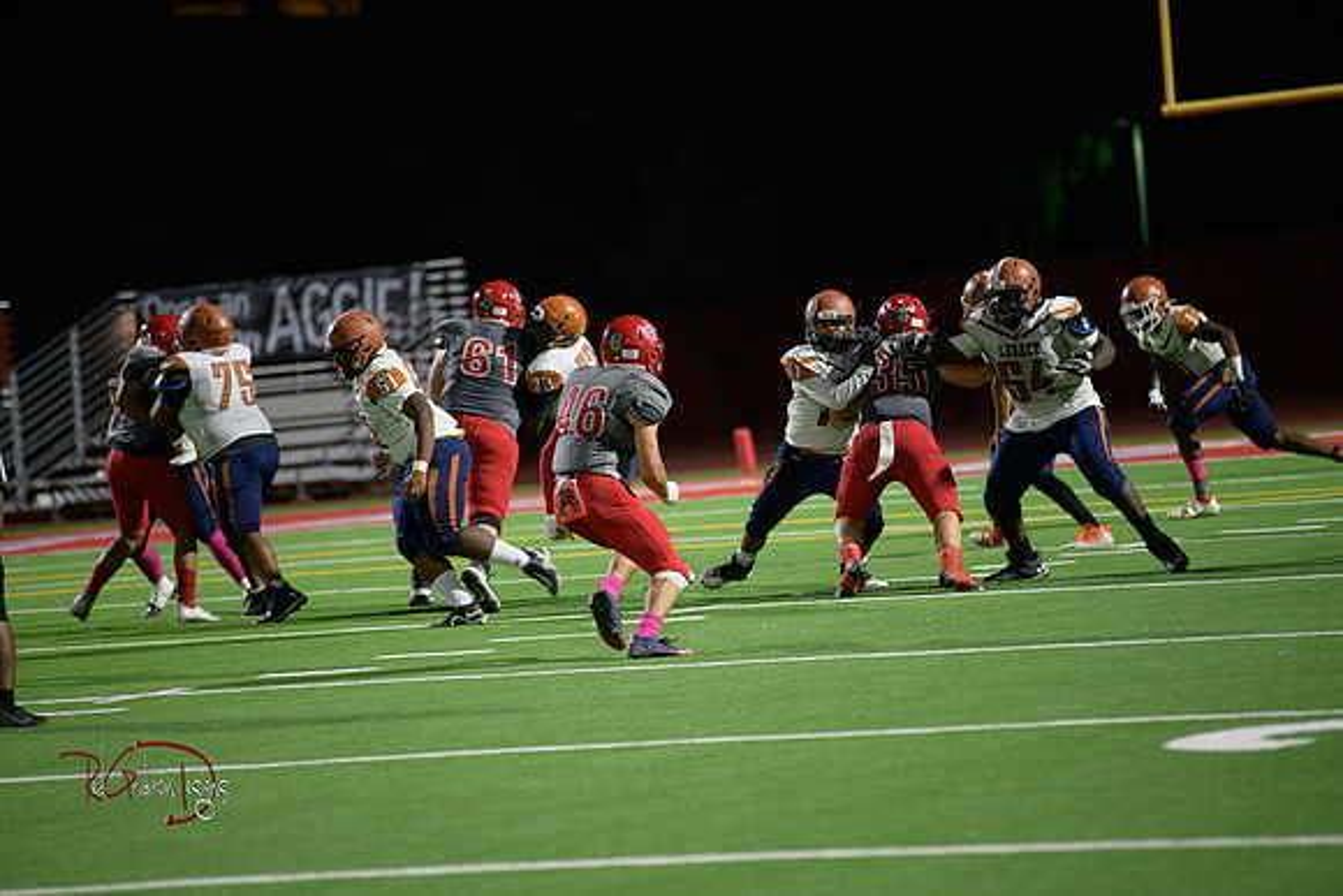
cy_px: 448
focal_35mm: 200
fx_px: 7463
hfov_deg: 10.3
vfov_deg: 6.9
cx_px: 672
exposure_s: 1/250
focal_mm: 200
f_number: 2.8
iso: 1600
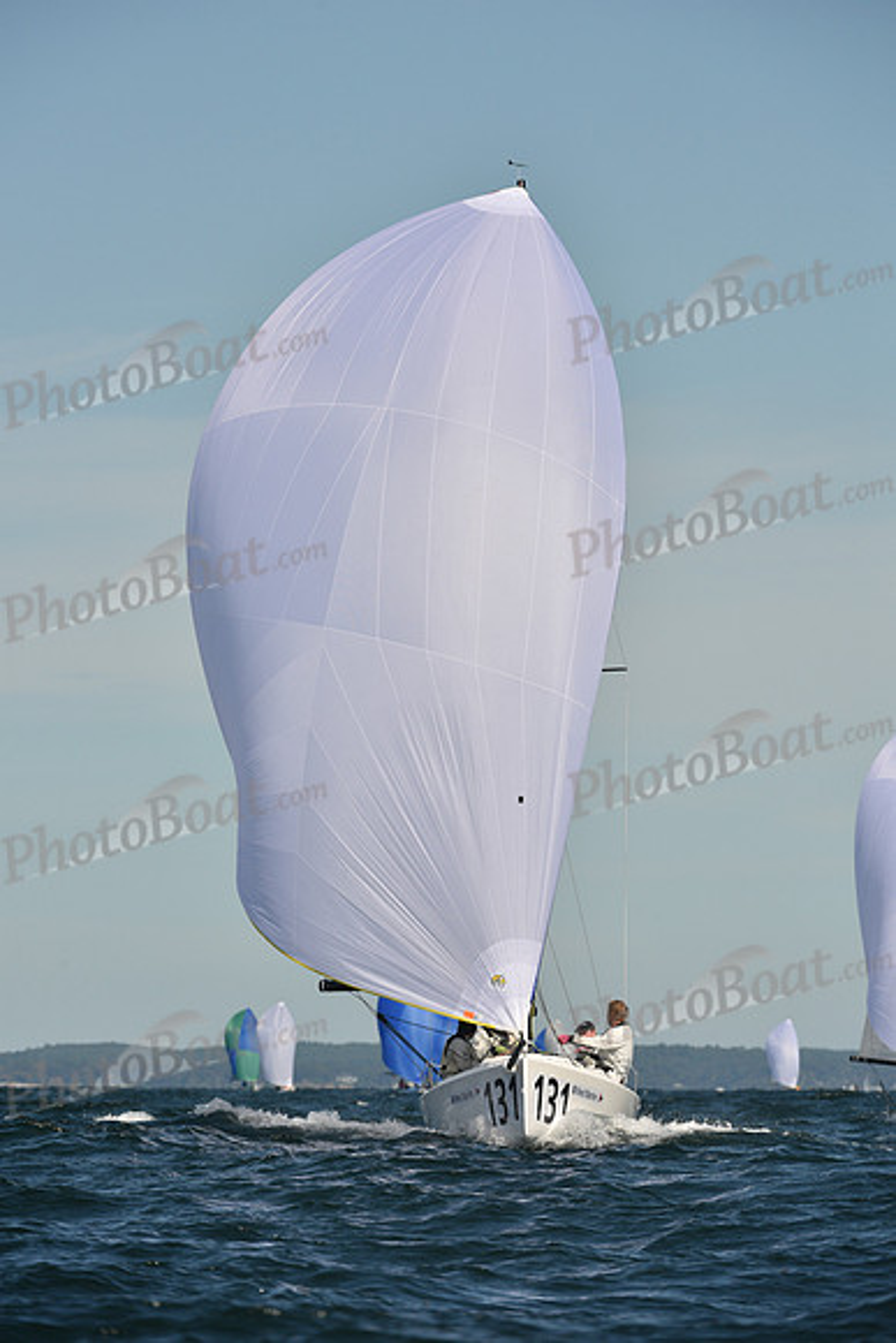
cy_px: 672
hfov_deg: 4.6
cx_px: 448
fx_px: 11192
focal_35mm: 300
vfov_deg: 6.9
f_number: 9
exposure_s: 1/1250
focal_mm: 300
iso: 250
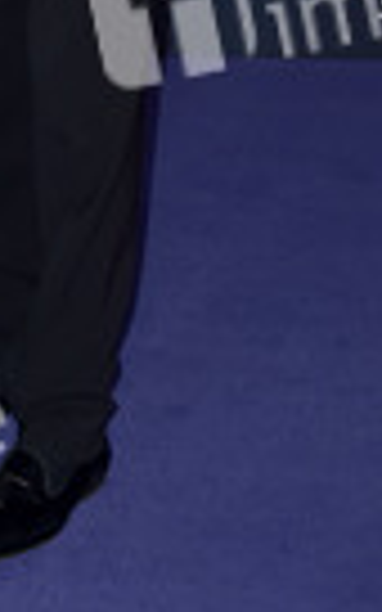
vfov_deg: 12.9
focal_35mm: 156
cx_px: -92
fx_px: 2599
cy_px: -243
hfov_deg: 8.3
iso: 500
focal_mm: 52
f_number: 6.3
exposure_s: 1/250
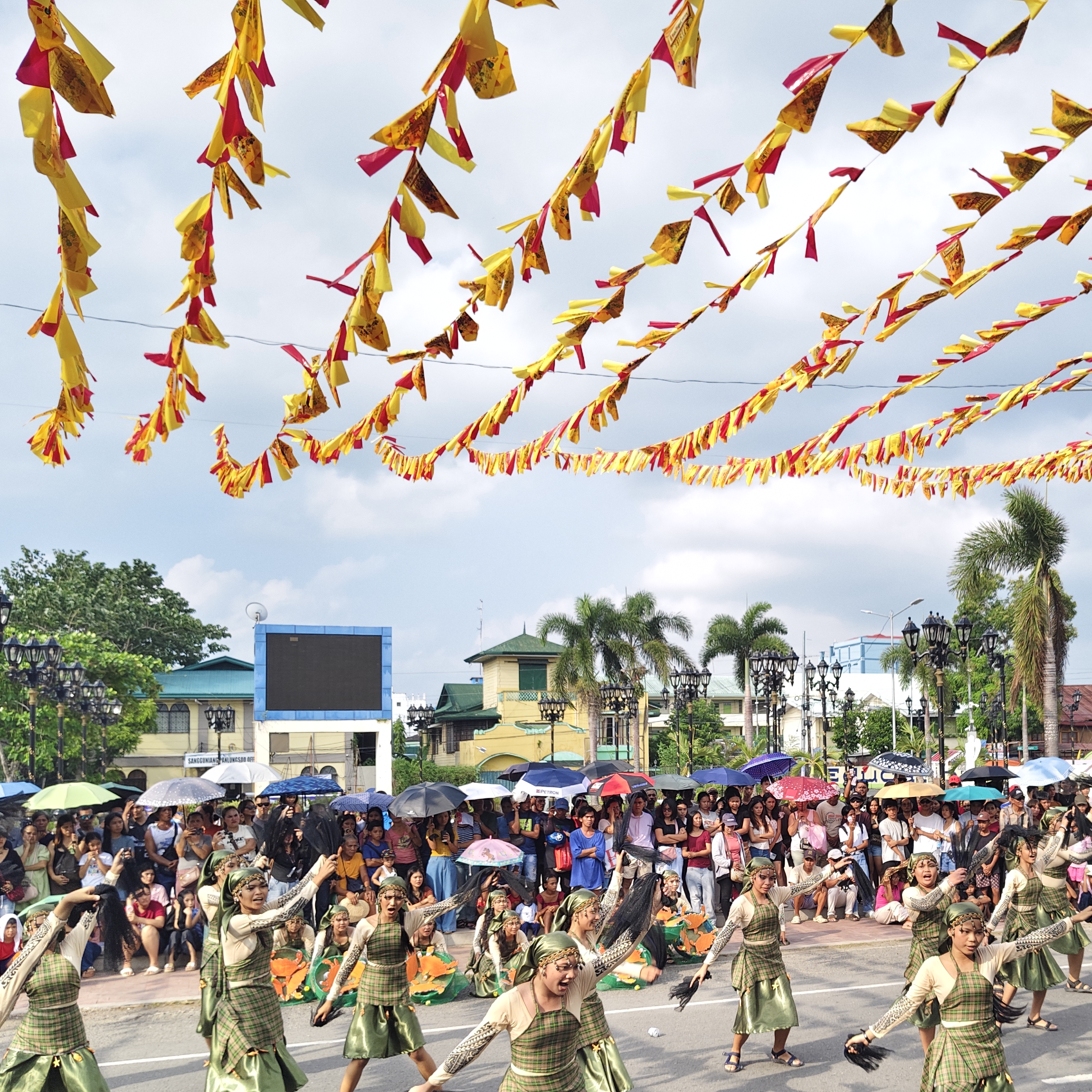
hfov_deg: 45.0
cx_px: 768
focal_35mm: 36
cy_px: 685
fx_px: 1285
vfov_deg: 45.6
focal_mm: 5.56
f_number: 1.88
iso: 65
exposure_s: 1/266
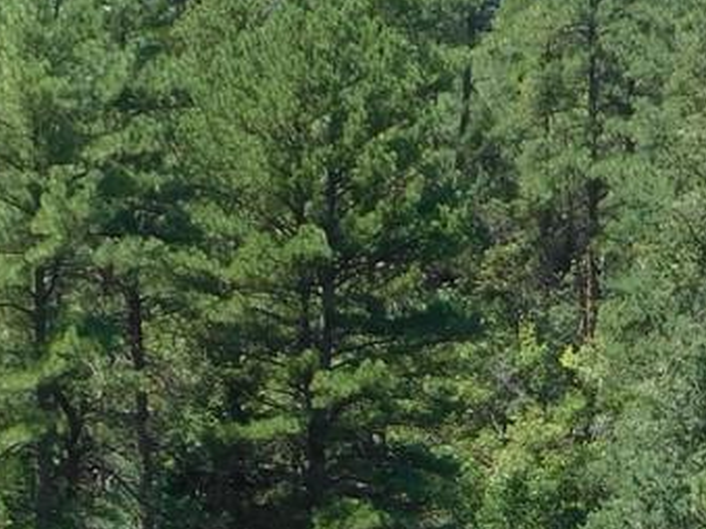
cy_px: 627
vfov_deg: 6.1
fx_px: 4914
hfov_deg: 8.2
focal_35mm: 241
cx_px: 739
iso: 125
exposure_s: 1/500
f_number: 3.8
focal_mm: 9
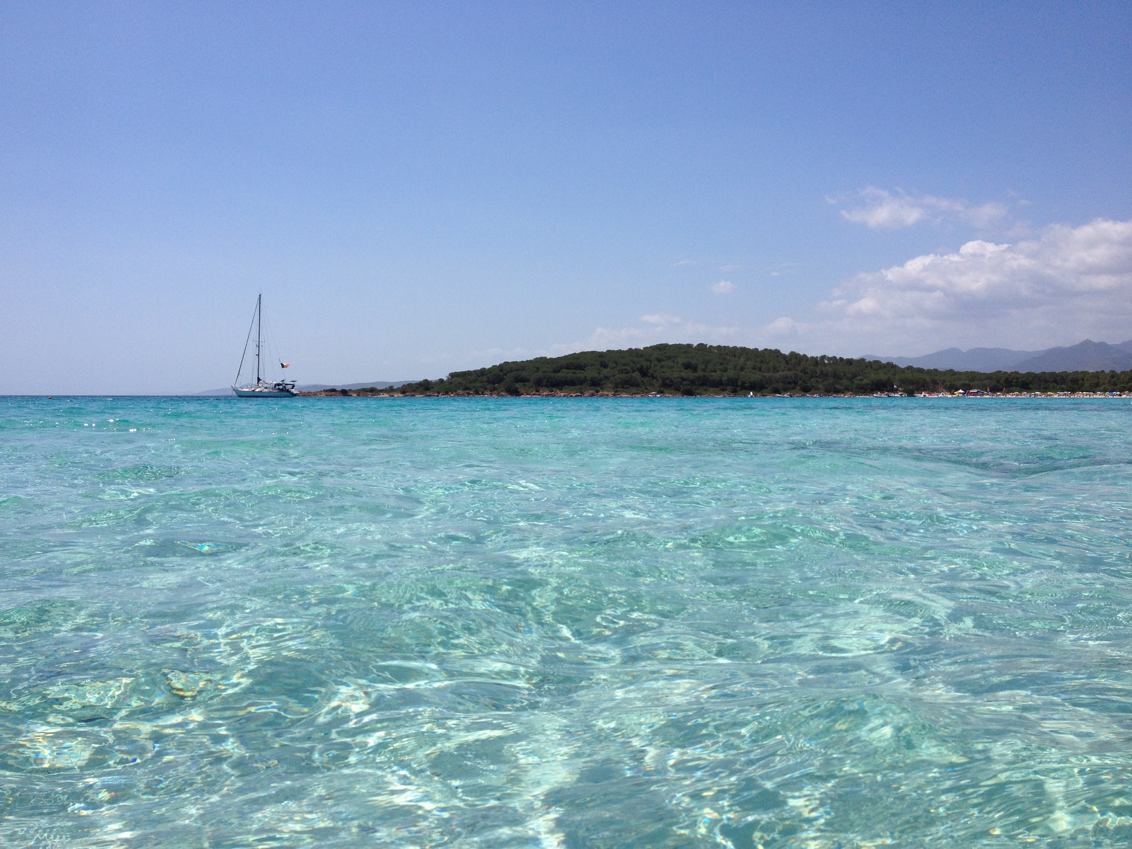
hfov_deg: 52.6
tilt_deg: -3.4
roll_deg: +0.8
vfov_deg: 40.7
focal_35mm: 35
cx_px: 566
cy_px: 424
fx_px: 1145
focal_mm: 4.28
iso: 50
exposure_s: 1/3247
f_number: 2.4
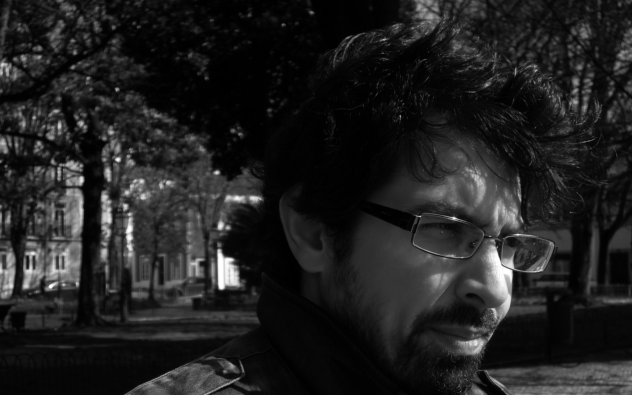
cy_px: 234
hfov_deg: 32.0
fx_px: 1102
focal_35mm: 64
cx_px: 321
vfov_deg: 20.3
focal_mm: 9.9
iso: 160
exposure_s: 1/1600
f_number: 3.5
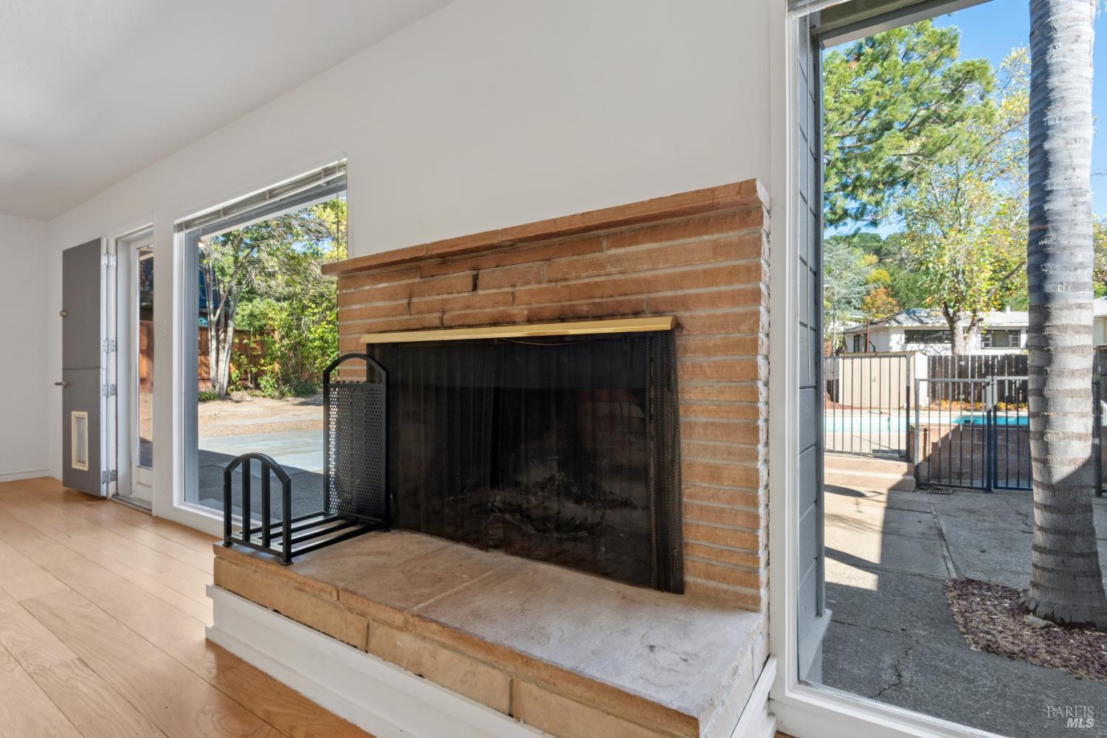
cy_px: 369
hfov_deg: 93.3
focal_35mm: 17
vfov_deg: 70.4
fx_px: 523
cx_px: 554
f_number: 11
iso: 320
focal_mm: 17
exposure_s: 1/10
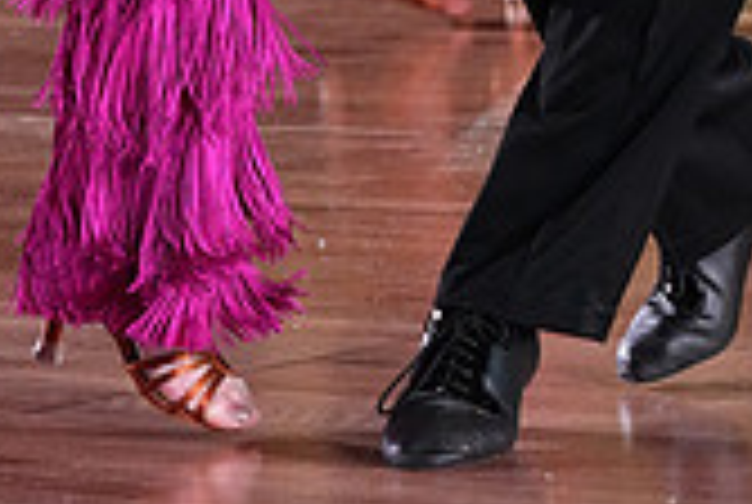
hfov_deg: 3.5
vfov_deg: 2.3
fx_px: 12263
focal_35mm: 586
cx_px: 155
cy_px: -666
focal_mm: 169
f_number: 5.6
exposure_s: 1/400
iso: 6400
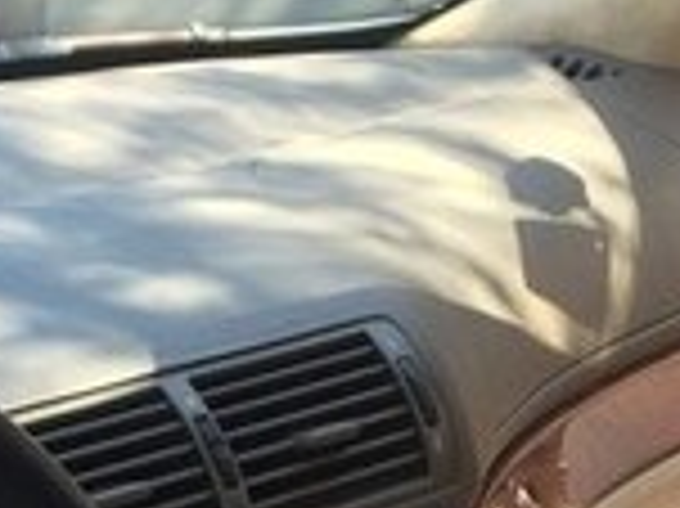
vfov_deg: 10.5
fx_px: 2493
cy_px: 1104
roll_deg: -1.8
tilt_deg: -32.1
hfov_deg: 15.5
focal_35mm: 127
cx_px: 302
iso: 32
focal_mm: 4.15
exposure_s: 1/104
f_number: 2.2
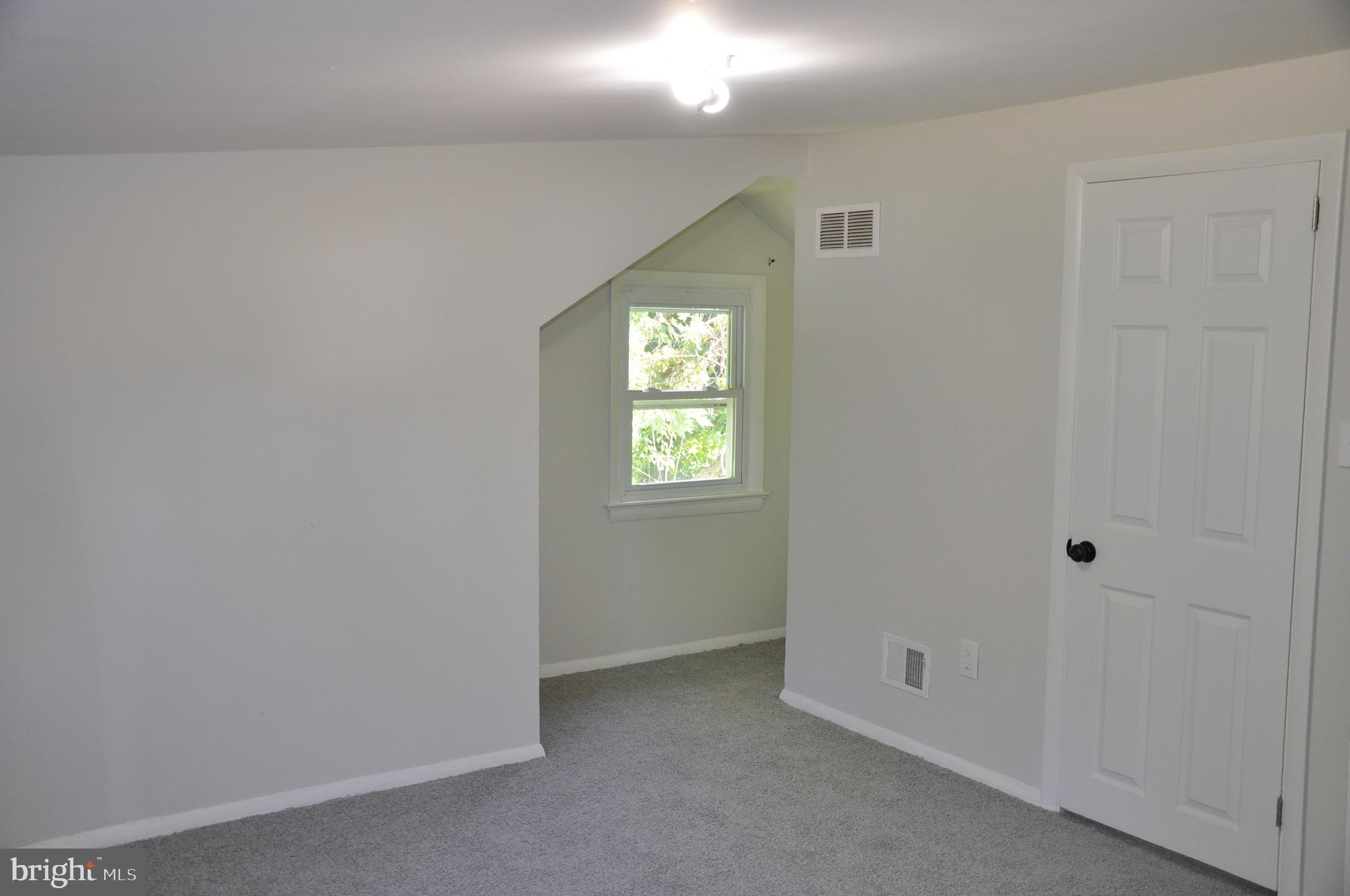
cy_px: 448
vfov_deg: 39.9
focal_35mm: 33
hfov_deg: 57.3
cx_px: 675
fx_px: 1236
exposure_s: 1/100
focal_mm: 22
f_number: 3.8
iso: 640
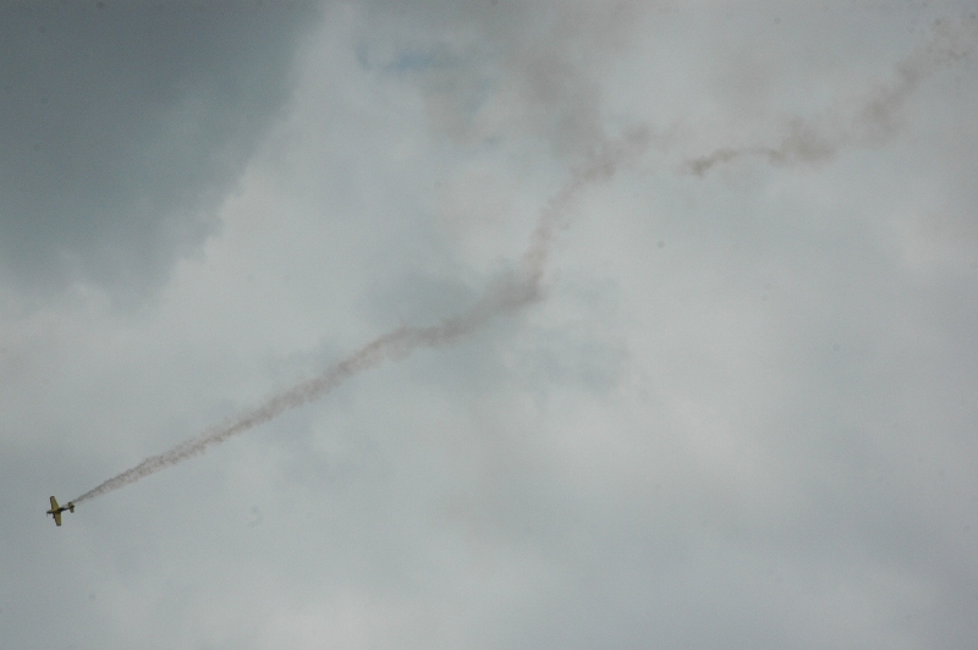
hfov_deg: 22.6
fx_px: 2443
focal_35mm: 90
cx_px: 489
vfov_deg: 15.2
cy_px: 325
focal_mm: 60
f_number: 14
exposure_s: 1/800
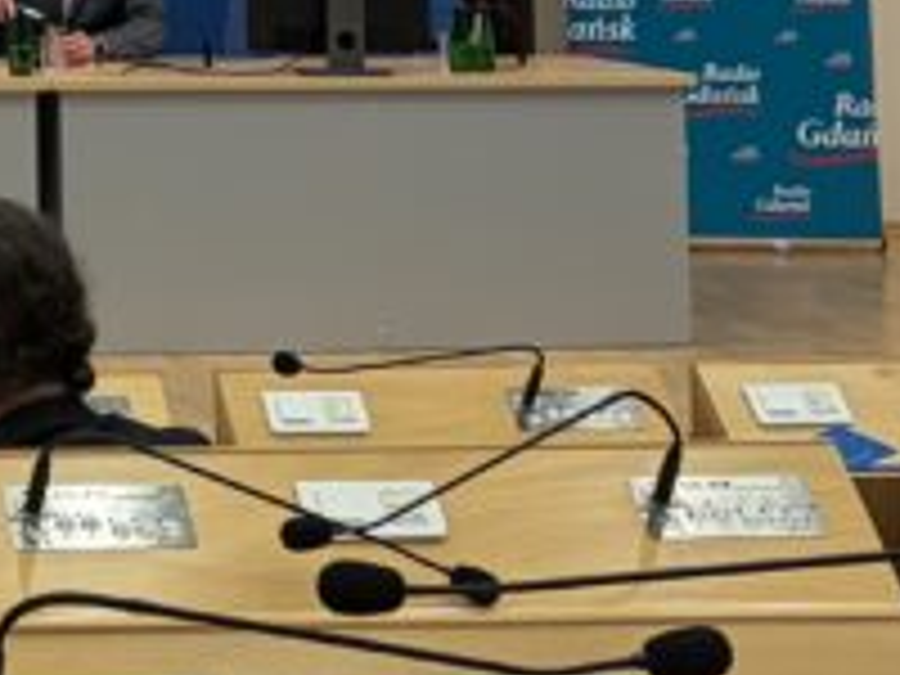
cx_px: -414
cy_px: -526
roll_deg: +0.7
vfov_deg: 10.5
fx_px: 3458
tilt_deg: +6.5
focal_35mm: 133
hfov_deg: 14.0
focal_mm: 5.96
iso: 80
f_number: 1.6
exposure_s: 1/50
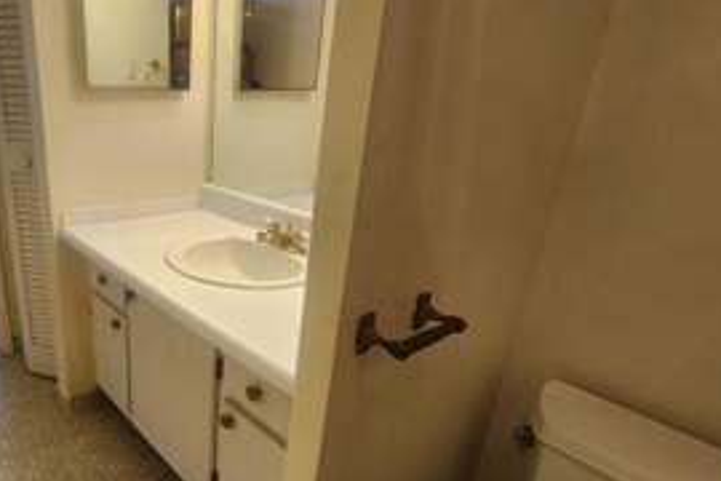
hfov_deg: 70.0
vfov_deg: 52.9
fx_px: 481
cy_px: 282
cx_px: 203
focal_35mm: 24
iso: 80
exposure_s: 1/60
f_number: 2.2
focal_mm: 1.74
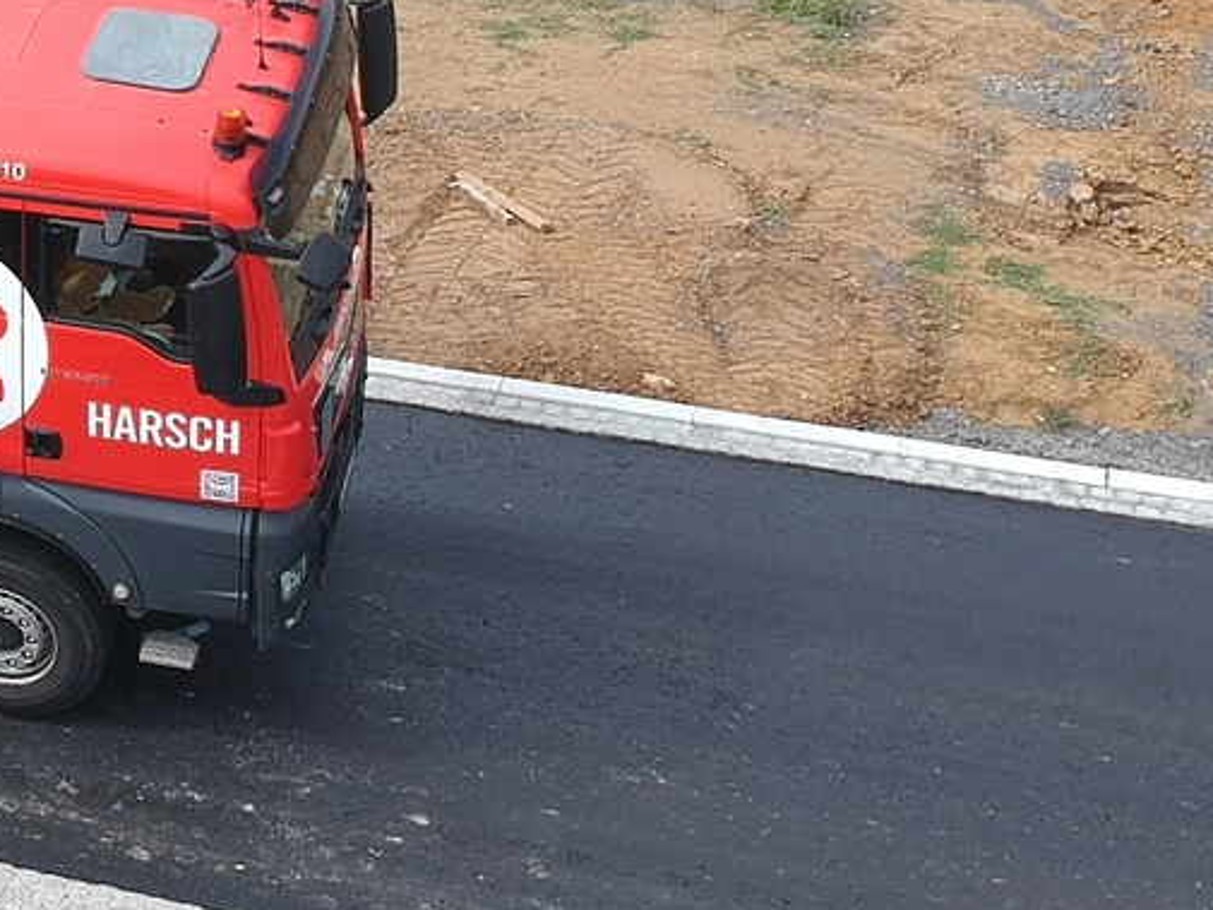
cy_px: 91
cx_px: -670
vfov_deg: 15.4
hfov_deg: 18.1
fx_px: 3330
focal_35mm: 95
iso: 100
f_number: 2.6
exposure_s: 1/640
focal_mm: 4.49
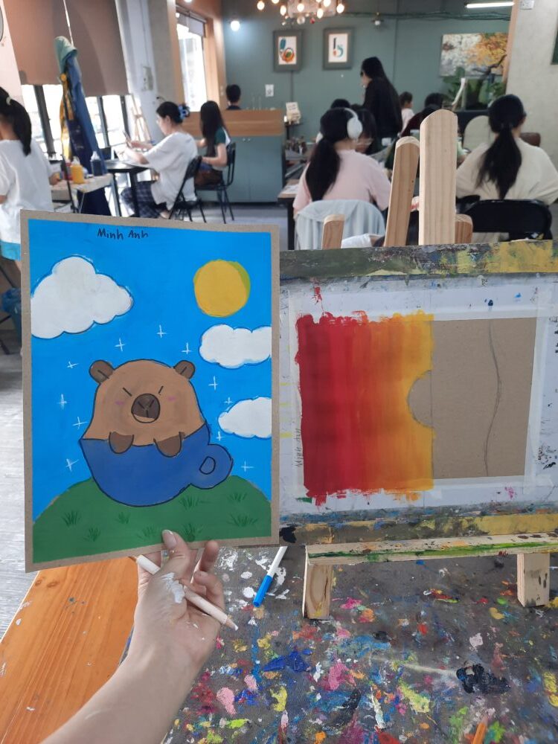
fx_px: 537
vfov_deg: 69.4
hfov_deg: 54.9
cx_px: 279
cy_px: 372
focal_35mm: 25
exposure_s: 1/50
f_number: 2
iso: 100
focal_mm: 4.6
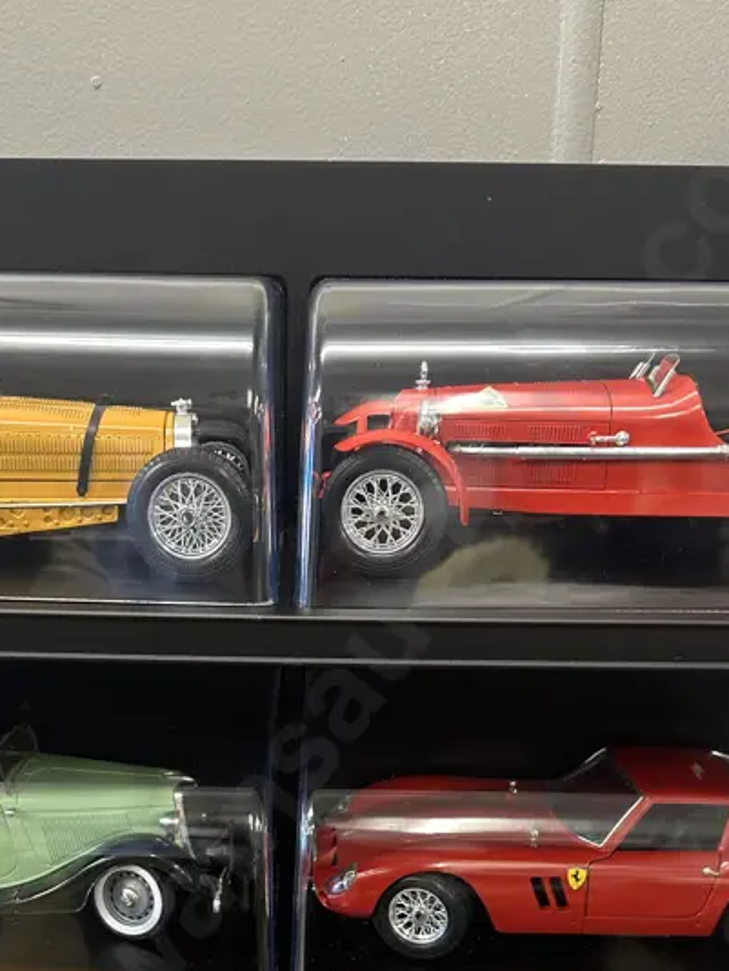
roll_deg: -1.5
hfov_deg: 31.4
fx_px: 1291
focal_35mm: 46
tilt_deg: -20.0
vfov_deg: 39.6
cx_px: 287
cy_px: 775
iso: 250
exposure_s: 1/50
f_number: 1.78
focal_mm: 6.86
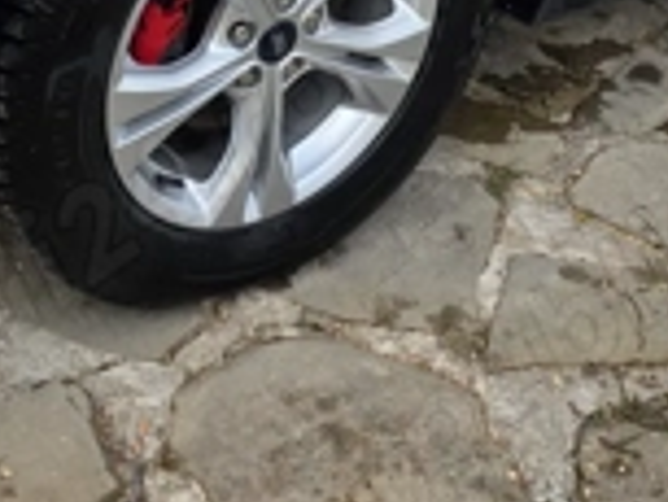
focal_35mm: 90
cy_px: -358
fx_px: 1738
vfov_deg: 14.7
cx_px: 367
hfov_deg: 21.7
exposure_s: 1/180
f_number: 1.7
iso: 40
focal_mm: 6.3
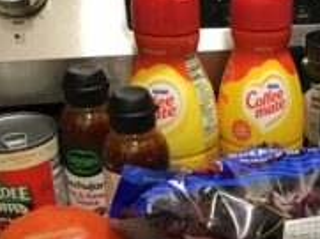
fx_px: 581
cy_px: 150
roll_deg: -5.1
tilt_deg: -29.0
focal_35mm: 63
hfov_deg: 29.4
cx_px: 293
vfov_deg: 23.1
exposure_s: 1/30
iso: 200
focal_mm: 3.3
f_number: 2.4
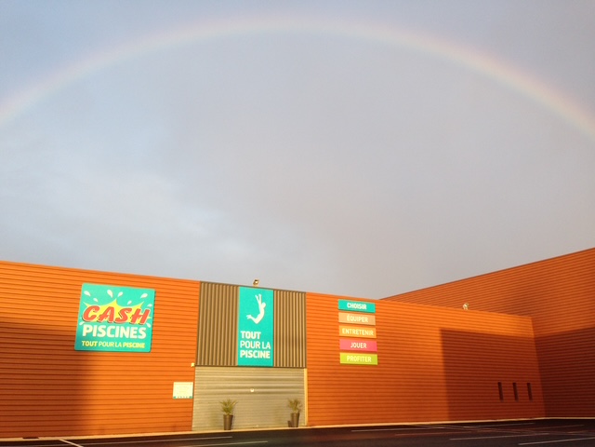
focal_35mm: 33
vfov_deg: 42.9
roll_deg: -0.3
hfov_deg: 55.4
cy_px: 224
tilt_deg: +17.1
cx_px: 298
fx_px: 567
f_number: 2.4
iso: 50
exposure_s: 1/210
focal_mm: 4.12
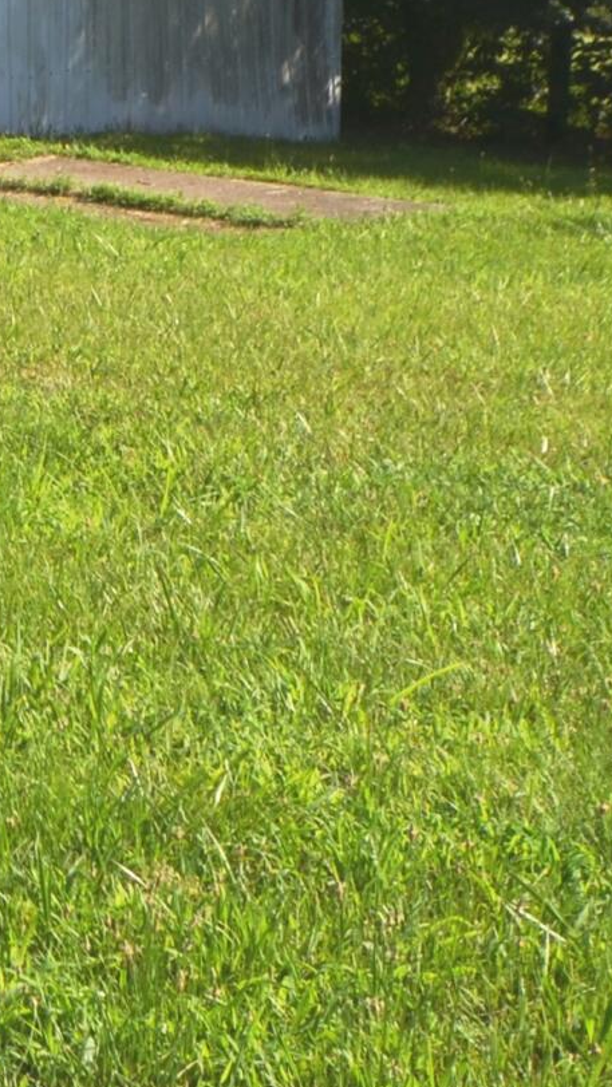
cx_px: -1114
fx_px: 4008
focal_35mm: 139
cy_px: -37
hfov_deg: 7.8
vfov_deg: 15.1
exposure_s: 1/250
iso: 160
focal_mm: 24
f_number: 8
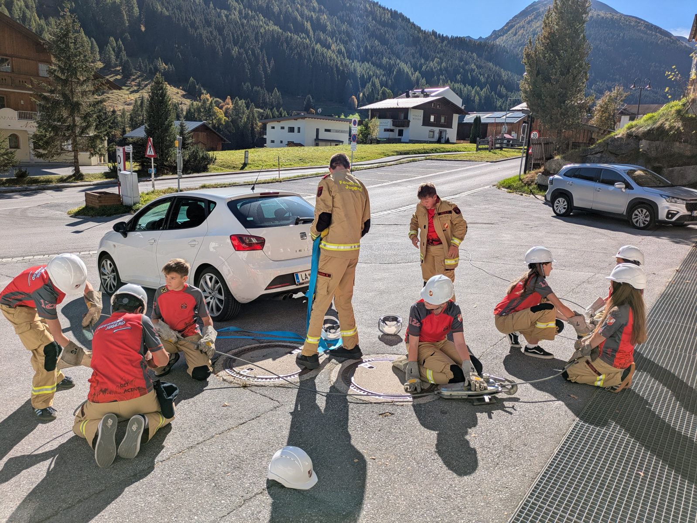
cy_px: 262
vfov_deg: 54.9
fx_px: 504
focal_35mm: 25
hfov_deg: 69.4
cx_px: 348
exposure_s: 1/1821
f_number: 1.89
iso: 44
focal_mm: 5.43
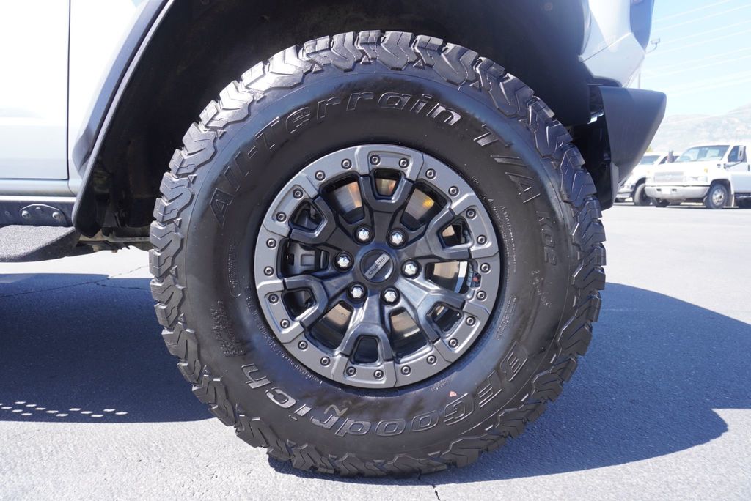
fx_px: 501
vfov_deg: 53.2
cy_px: 250
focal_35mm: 24
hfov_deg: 73.7
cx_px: 376
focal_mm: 16
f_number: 5
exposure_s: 1/100
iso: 100
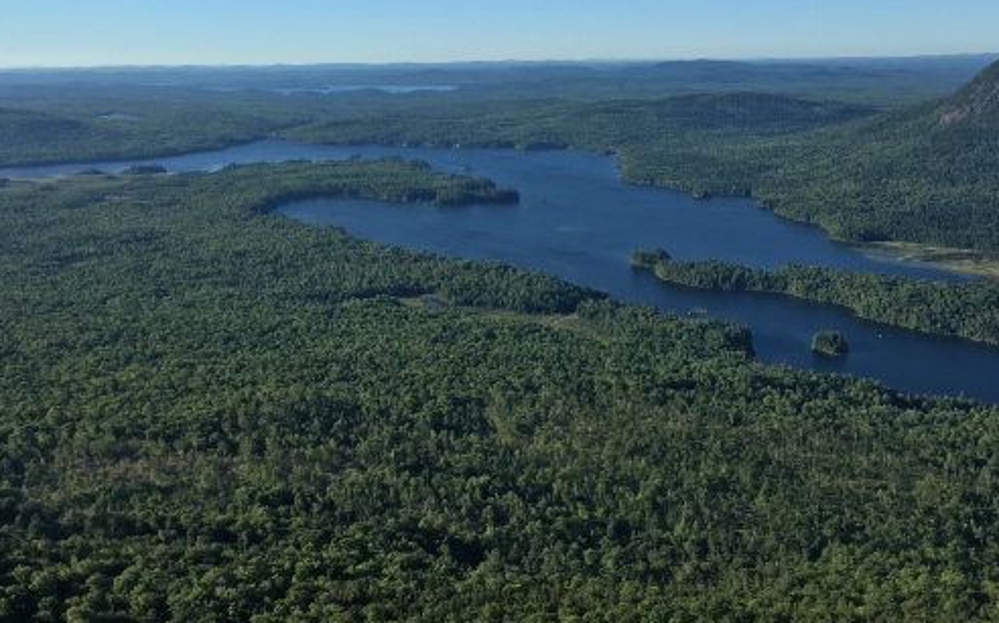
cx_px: 579
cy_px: 241
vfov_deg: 31.8
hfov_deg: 49.1
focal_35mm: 40
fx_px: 1089
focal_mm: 4.15
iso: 25
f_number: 2.2
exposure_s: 1/1399
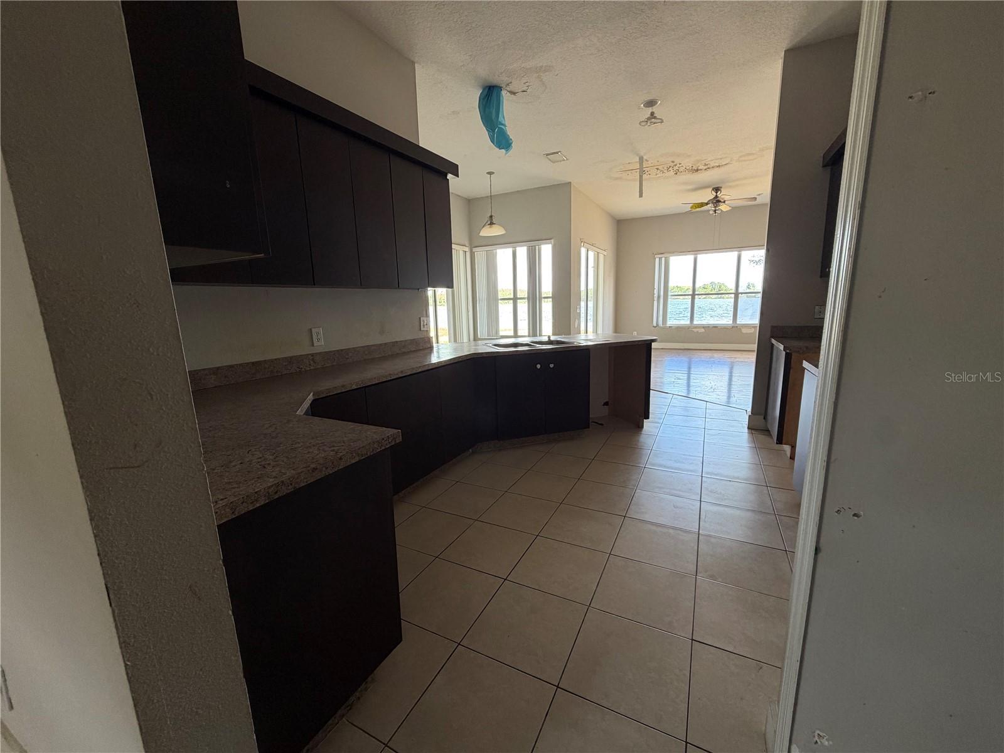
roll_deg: +2.1
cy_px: 376
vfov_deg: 85.7
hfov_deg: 102.1
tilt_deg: -10.8
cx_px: 502
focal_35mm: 14
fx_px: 406
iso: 100
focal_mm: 2.22
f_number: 2.2
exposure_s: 1/121
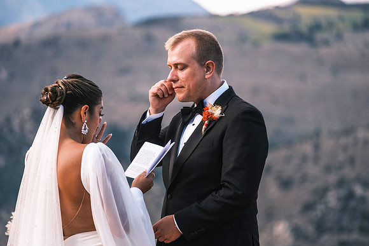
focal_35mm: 159
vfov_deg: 8.6
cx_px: 184
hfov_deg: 12.9
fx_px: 1630
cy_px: 123
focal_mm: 106
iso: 400
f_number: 2.8
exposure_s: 1/1100
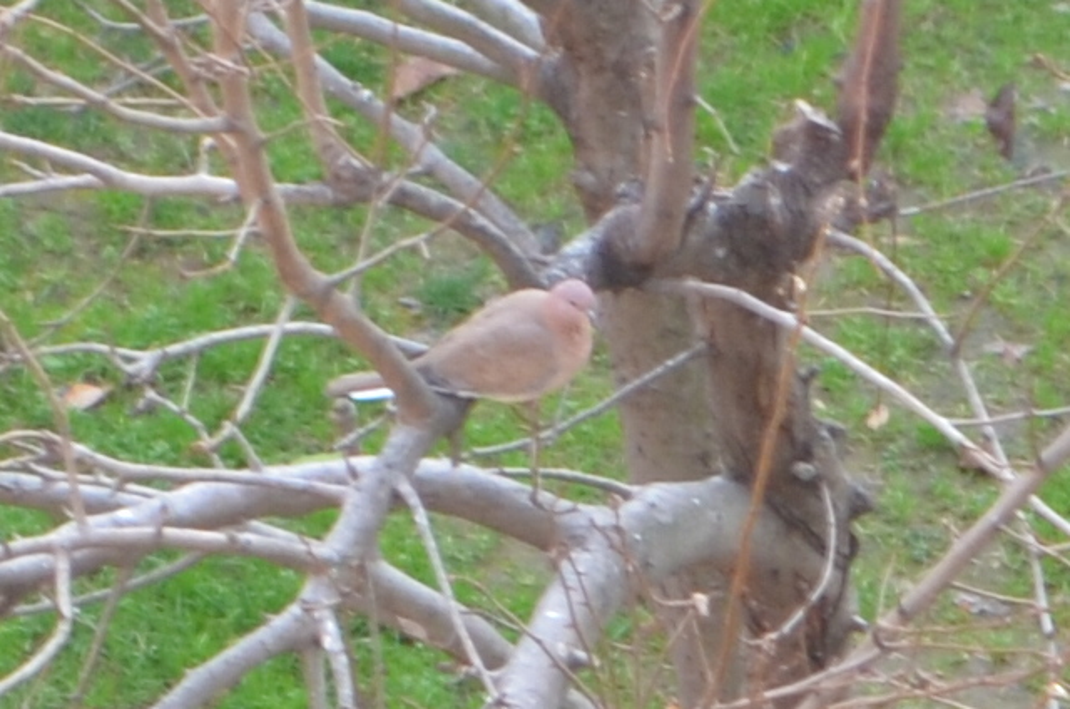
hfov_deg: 24.7
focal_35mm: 82
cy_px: 354
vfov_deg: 16.5
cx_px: 535
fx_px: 2447
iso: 400
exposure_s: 1/125
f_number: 5.6
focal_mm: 55
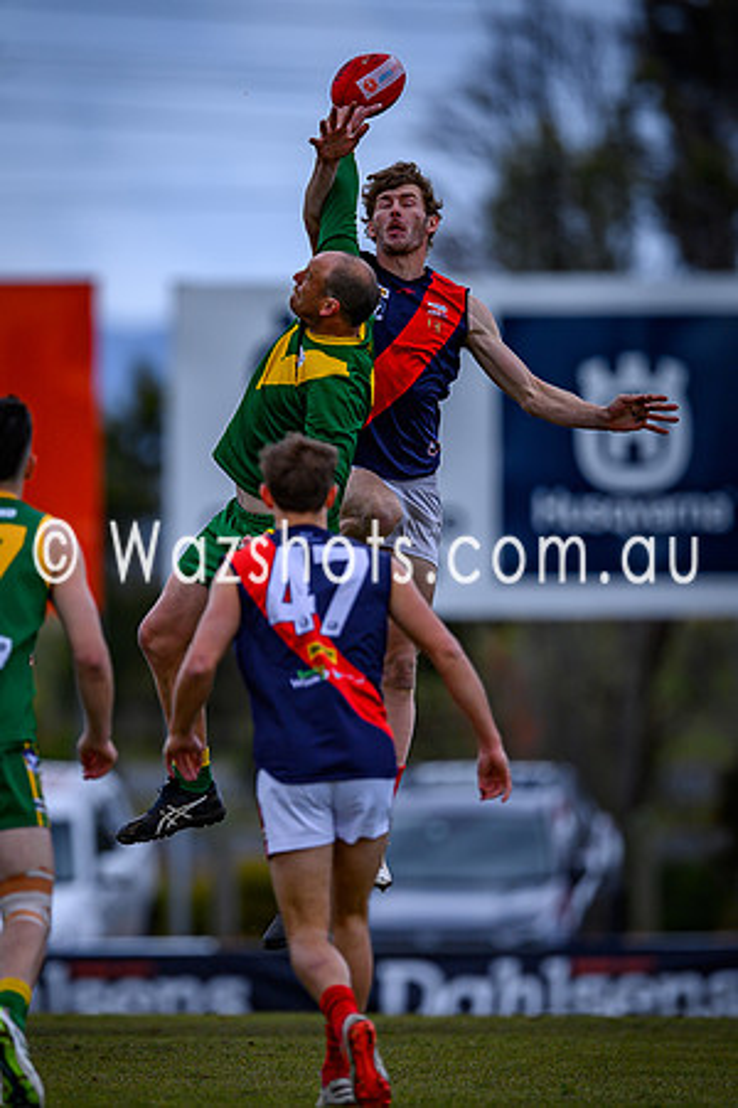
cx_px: 258
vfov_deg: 2.6
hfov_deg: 1.7
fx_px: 24730
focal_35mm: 804
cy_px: 515
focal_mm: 500
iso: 110
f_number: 4
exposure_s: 1/1250
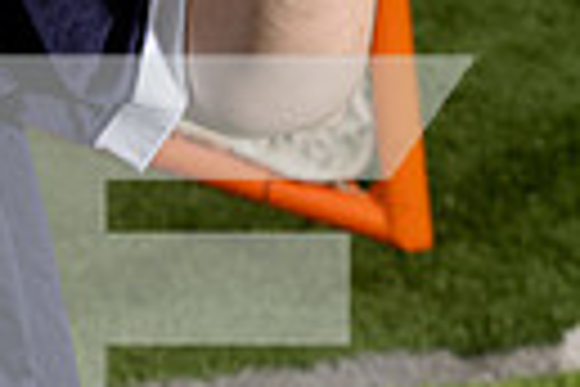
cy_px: -250
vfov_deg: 4.5
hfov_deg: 6.5
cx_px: -656
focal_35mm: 306
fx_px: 4930
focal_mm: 68
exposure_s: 1/250
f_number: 9
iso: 250
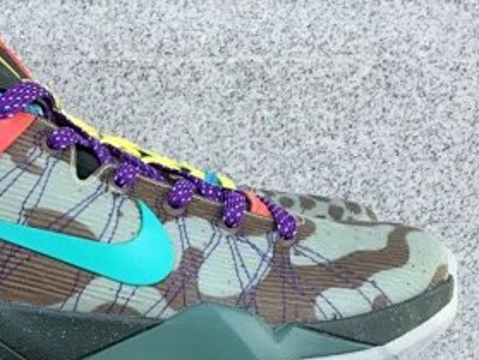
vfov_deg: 20.3
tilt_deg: -15.6
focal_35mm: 71
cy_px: 327
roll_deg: +0.1
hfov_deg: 26.9
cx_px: 100
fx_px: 984
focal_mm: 3.3
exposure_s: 1/220
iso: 25
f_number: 2.4
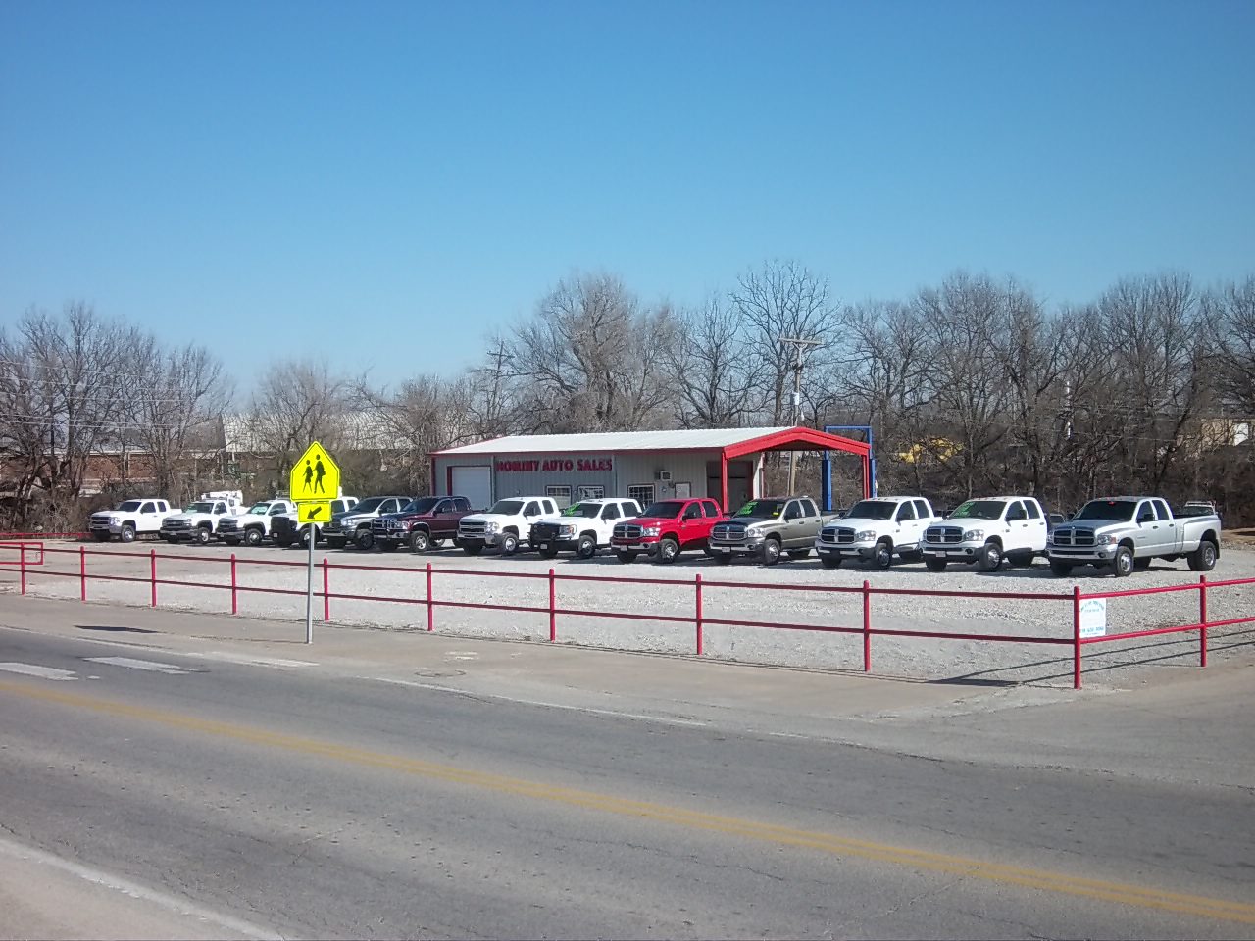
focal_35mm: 47
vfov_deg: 30.9
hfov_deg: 40.4
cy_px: 470
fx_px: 1704
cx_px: 628
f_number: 4.5
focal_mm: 8.3
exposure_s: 1/500
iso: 64
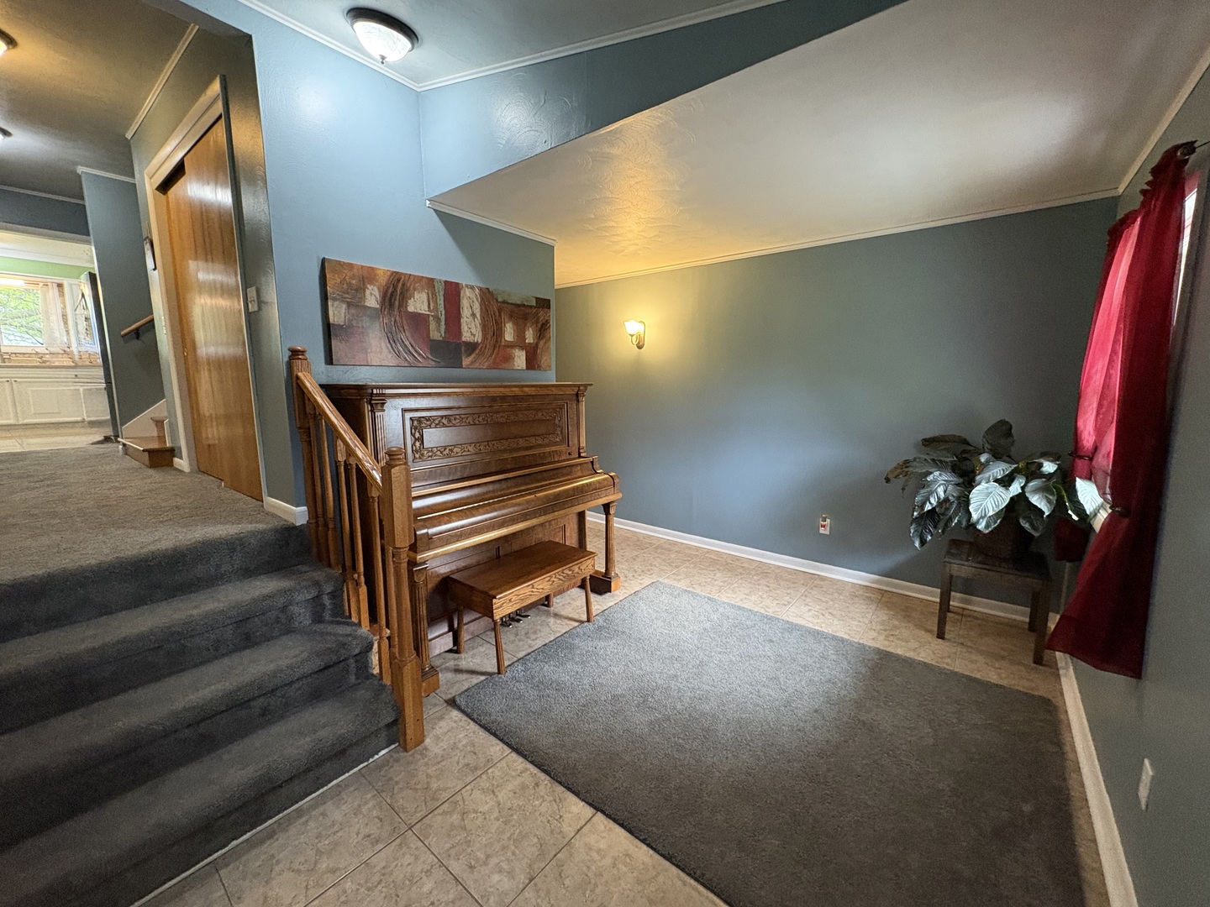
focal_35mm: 14
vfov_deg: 85.7
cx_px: 605
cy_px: 454
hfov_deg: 102.1
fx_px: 489
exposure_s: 1/60
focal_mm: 2.22
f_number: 2.2
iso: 500
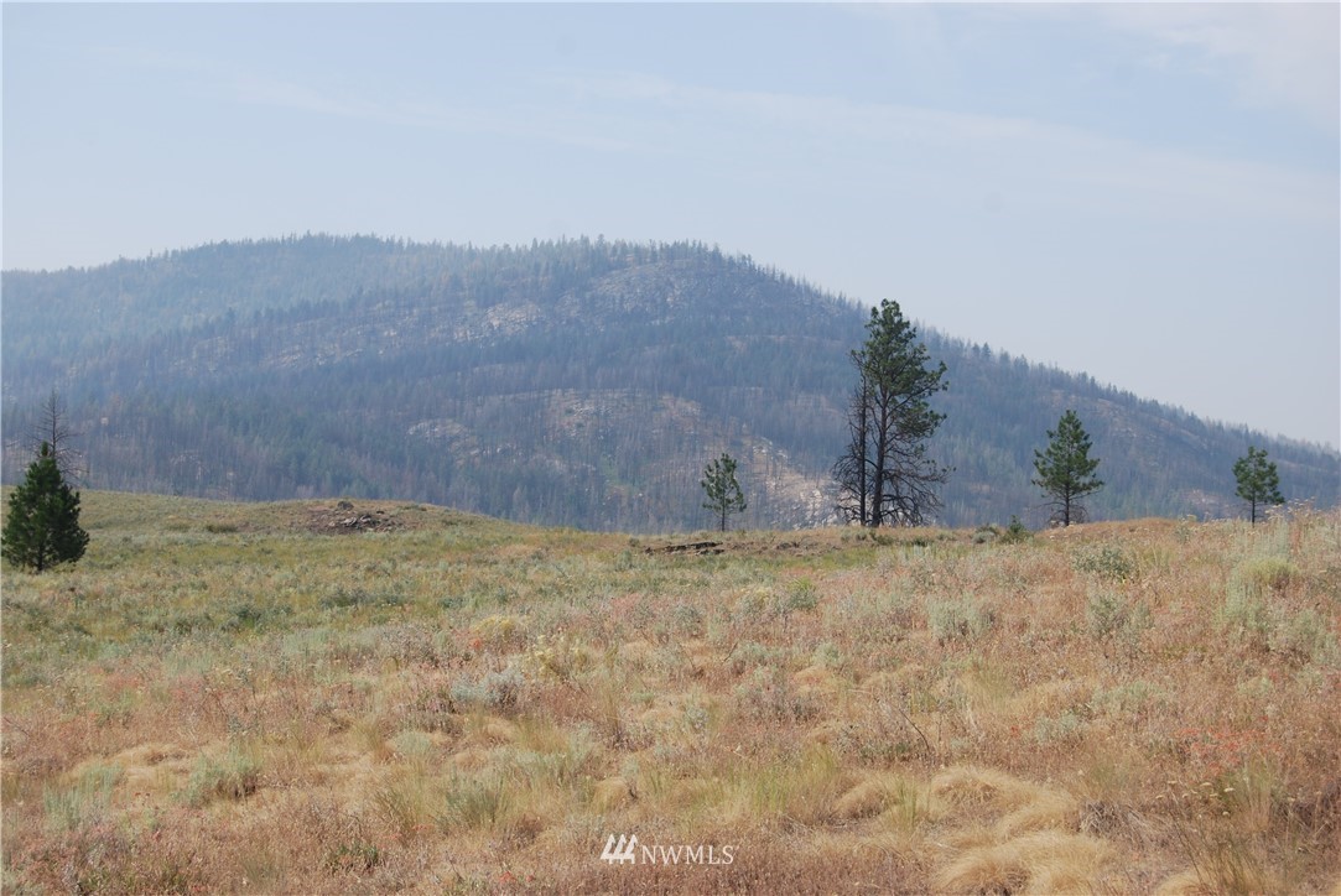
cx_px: 670
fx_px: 2349
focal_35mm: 63
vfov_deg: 21.6
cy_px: 448
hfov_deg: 31.9
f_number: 8
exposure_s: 1/250
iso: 100
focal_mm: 42
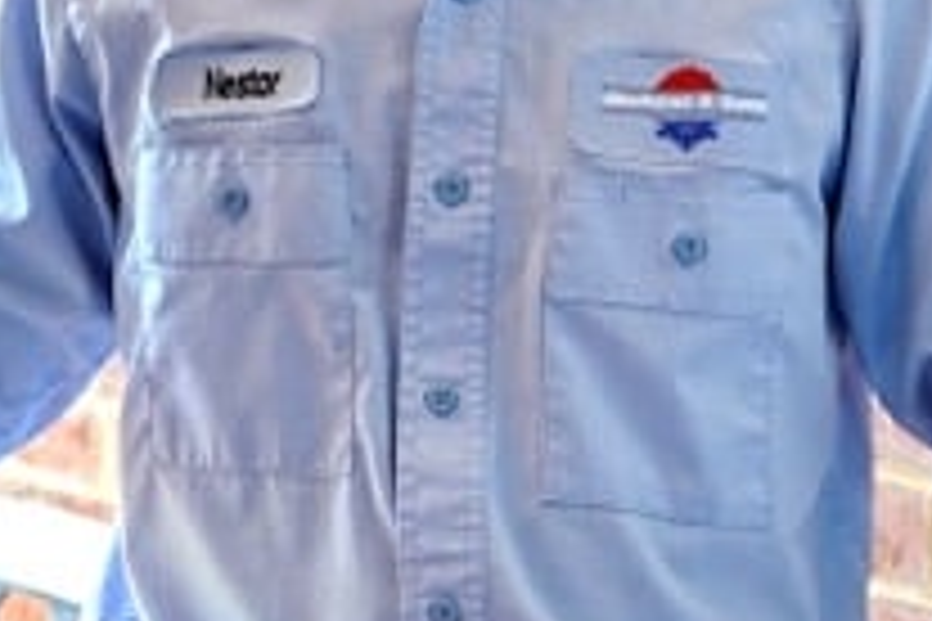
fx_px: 3320
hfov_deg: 15.9
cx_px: 315
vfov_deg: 10.5
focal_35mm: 128
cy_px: -135
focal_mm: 41.4
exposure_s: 1/60
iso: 800
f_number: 4.5
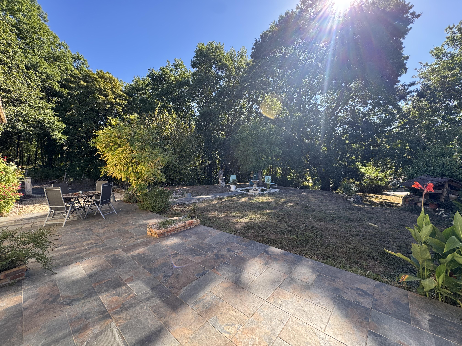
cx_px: 231
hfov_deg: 102.1
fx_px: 187
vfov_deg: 85.7
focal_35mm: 14
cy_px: 173
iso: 40
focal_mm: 2.22
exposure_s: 1/285
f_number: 2.2
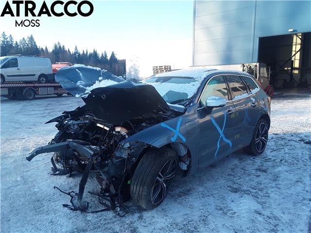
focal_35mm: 28
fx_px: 252
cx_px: 156
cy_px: 116
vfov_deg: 49.7
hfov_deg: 63.4
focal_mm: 2.91
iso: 40
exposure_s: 1/259
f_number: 1.9
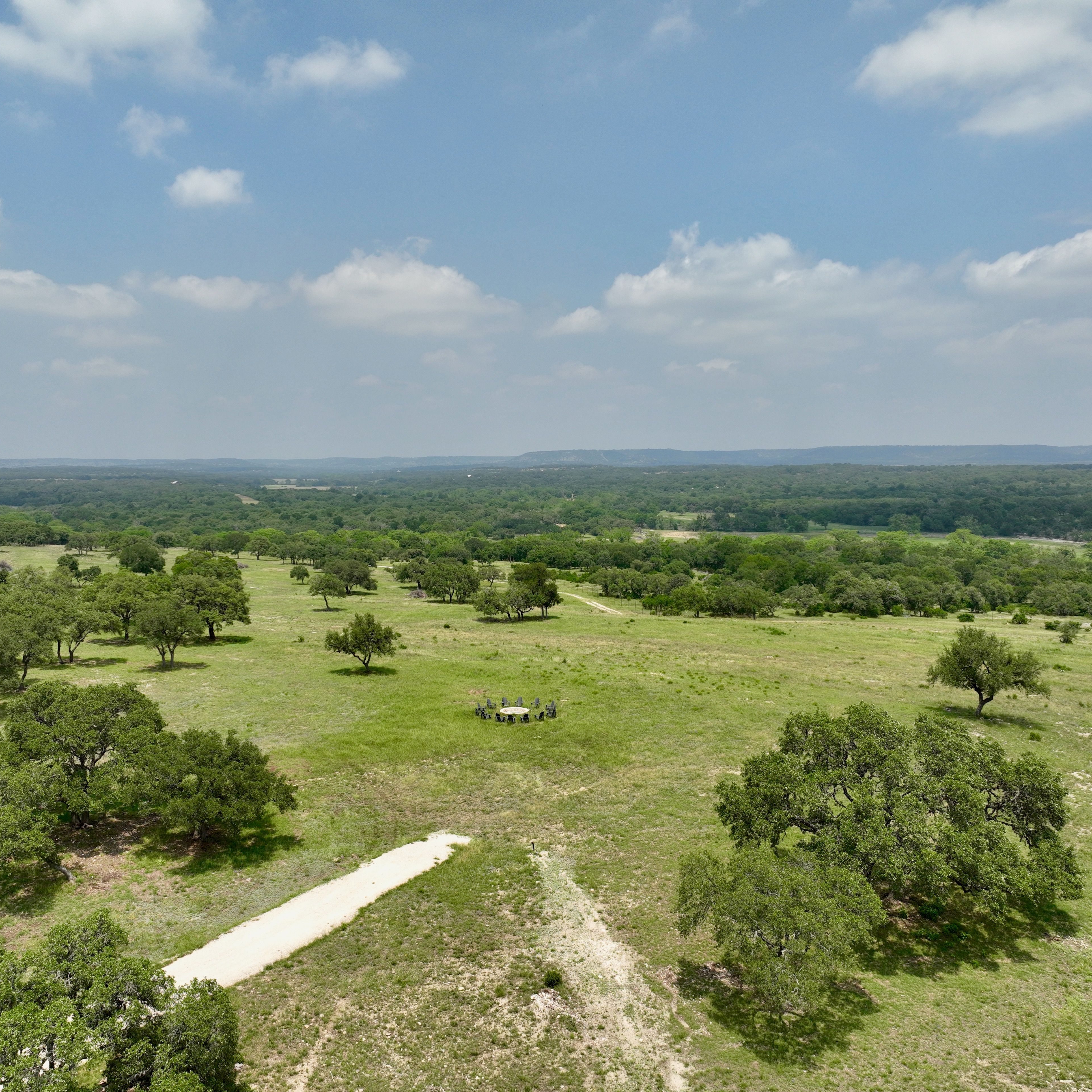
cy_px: 537
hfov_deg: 55.5
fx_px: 1035
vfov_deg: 55.6
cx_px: 494
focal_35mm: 29
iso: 100
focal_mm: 12.29
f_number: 4.5
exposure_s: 1/60
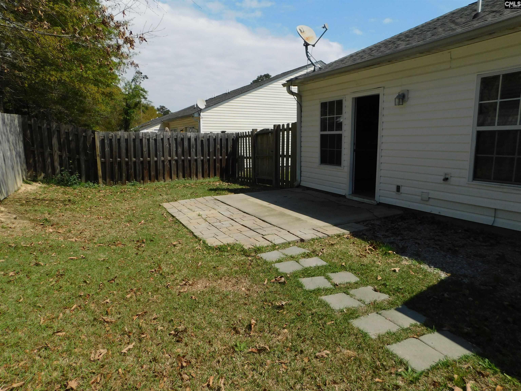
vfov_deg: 58.9
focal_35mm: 23
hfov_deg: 73.9
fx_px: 346
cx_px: 260
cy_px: 196
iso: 125
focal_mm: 4
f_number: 6
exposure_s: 1/640
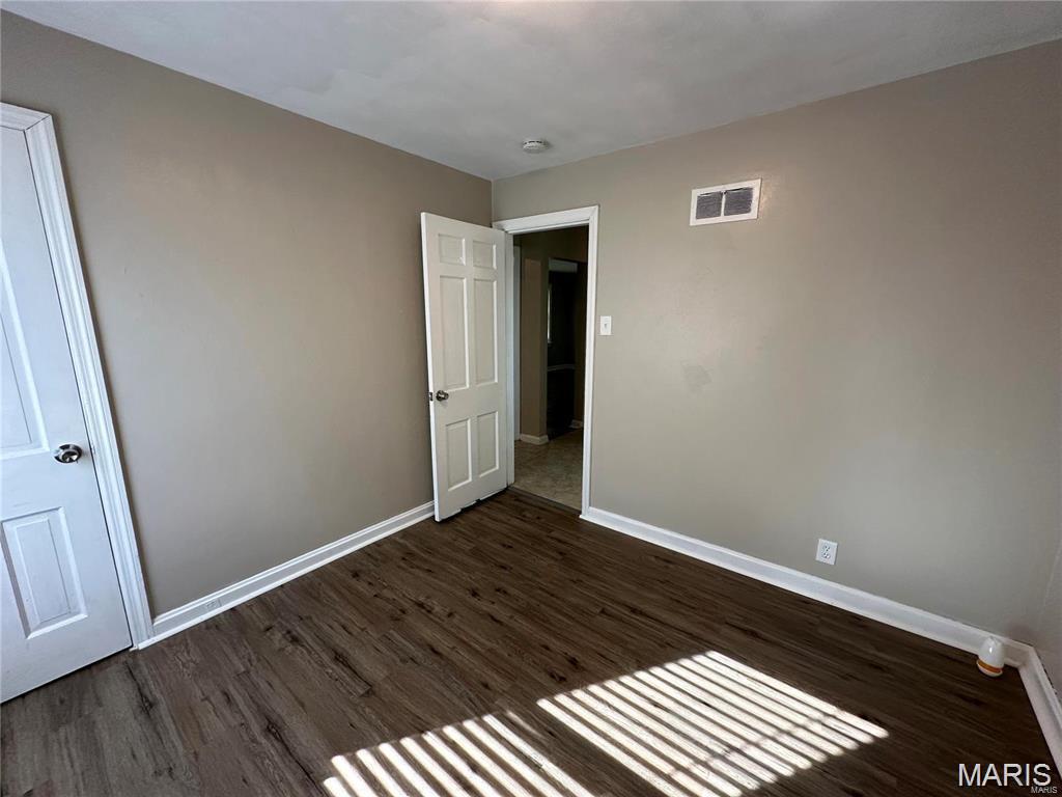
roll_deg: +0.1
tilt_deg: -9.8
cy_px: 398
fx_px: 430
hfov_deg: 102.1
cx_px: 531
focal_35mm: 14
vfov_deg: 85.7
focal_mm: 2.22
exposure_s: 1/120
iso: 200
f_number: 2.2
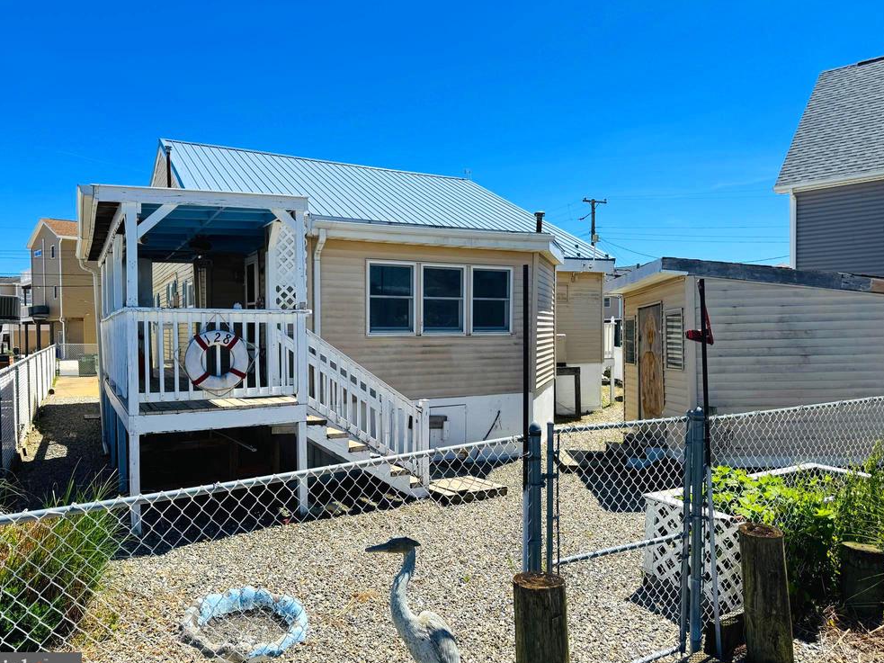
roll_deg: -0.1
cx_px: 430
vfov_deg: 54.9
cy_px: 344
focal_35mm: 25
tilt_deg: -3.0
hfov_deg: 69.4
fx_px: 638
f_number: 1.78
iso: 80
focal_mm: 6.76
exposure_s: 1/5348
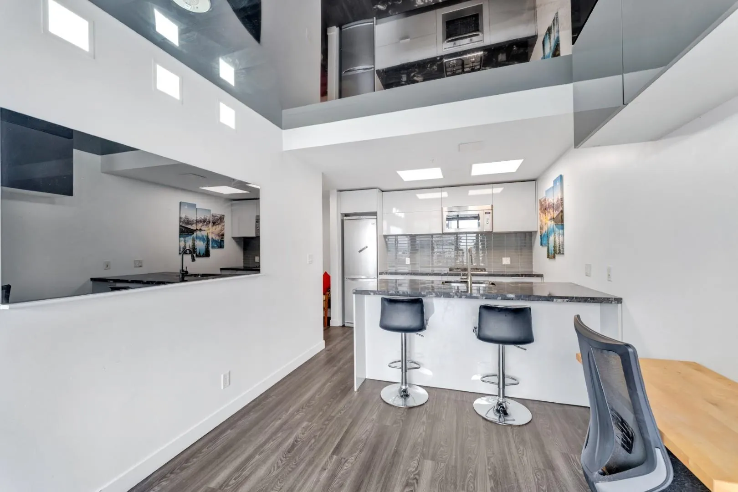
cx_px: 369
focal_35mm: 14
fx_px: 287
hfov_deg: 104.3
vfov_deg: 81.2
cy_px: 246
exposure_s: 1/10
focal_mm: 14
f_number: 8
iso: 400
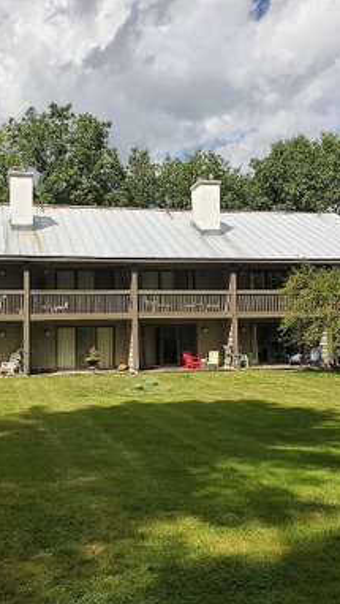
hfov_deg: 31.2
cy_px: 302
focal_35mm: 38
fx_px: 609
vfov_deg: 52.8
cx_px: 145
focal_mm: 4.3
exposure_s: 1/1677
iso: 50
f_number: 2.4
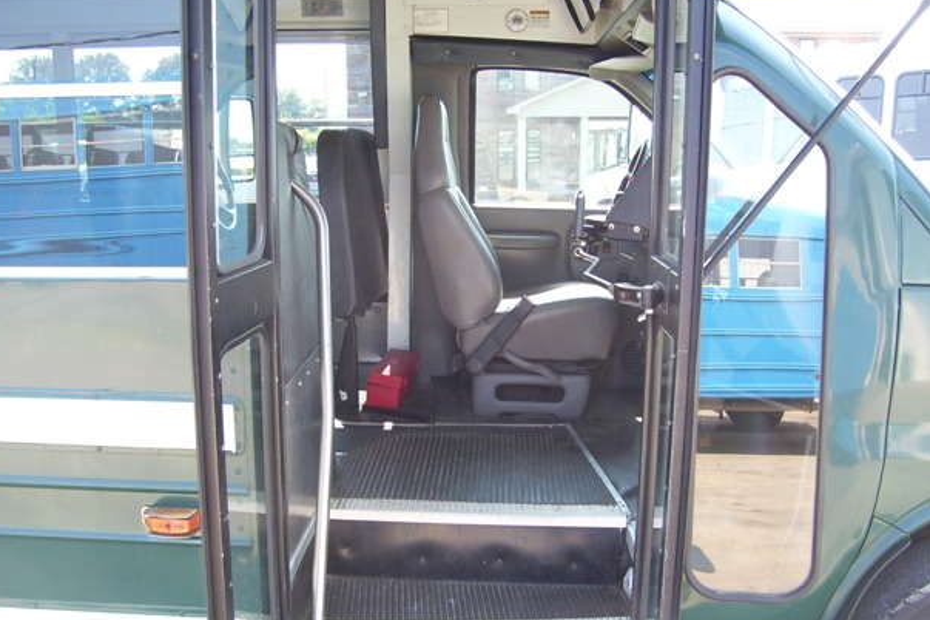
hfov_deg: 53.1
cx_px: 458
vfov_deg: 36.9
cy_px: 312
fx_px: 930
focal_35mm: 36
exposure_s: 1/125
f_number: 2.7
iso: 80
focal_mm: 5.6
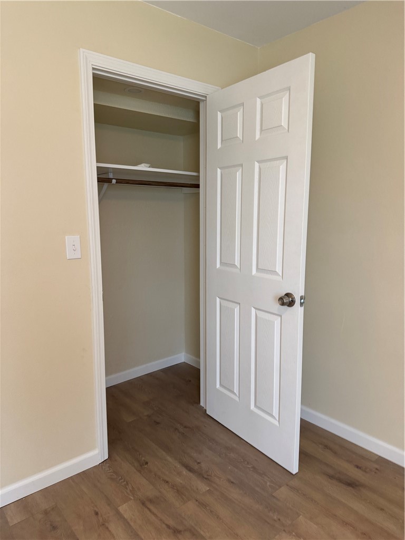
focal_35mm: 24
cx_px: 202
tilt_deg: -9.7
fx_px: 374
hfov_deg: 56.8
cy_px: 270
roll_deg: +2.1
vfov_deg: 71.6
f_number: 1.78
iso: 250
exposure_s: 1/60
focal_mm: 6.76
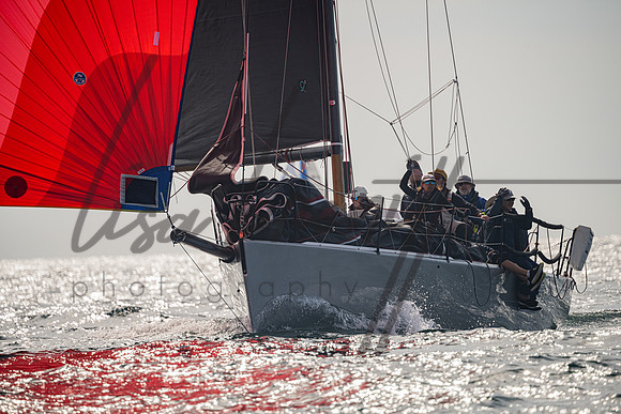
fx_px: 6556
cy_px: 207
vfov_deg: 3.6
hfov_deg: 5.4
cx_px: 310
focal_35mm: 380
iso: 320
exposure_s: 1/2500
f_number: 6.3
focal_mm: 380
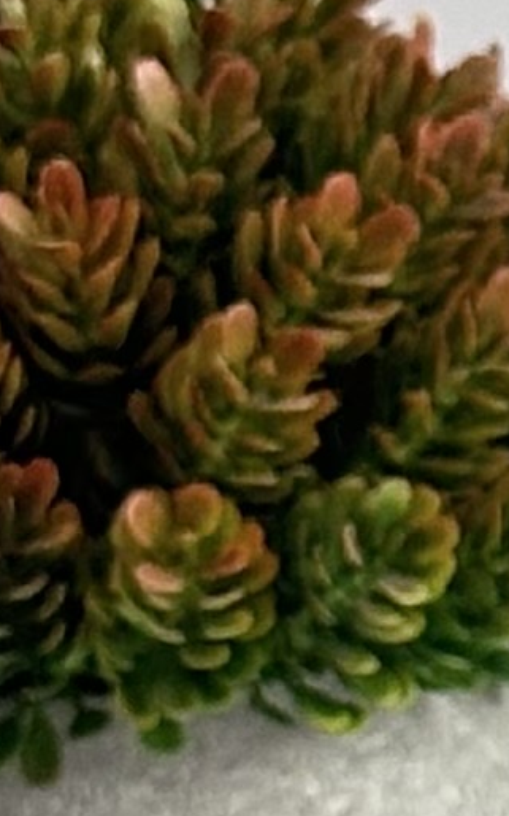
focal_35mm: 399
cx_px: 2082
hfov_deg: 3.2
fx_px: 8861
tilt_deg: -20.2
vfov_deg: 5.2
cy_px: 1295
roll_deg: -0.6
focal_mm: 6.86
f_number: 1.78
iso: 160
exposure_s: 1/60
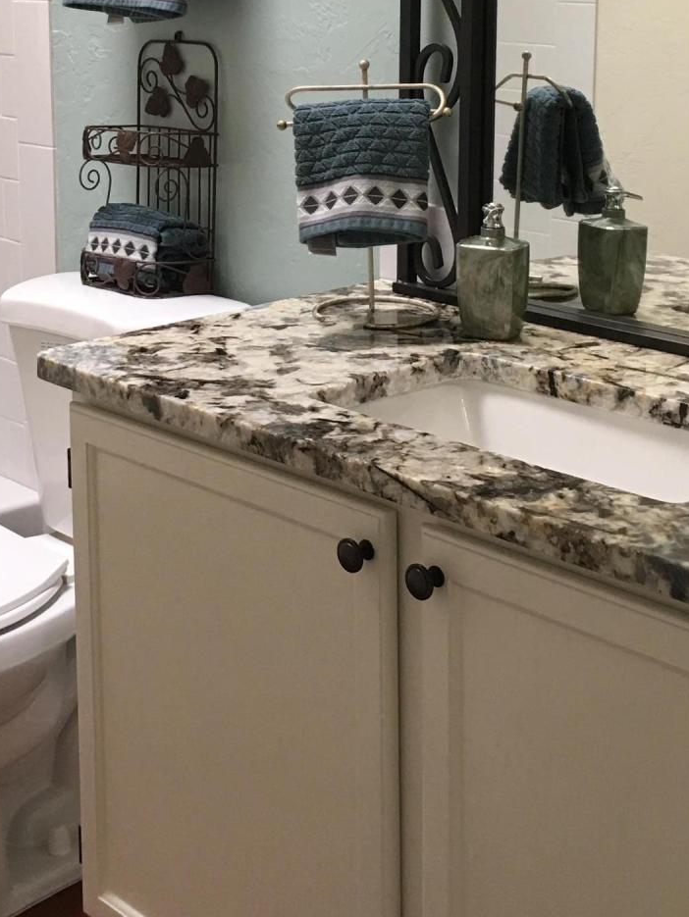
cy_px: 140
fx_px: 1644
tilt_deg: -6.8
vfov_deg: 30.2
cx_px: 157
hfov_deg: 23.4
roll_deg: +1.2
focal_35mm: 62
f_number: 2.2
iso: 40
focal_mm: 4.15
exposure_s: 1/15
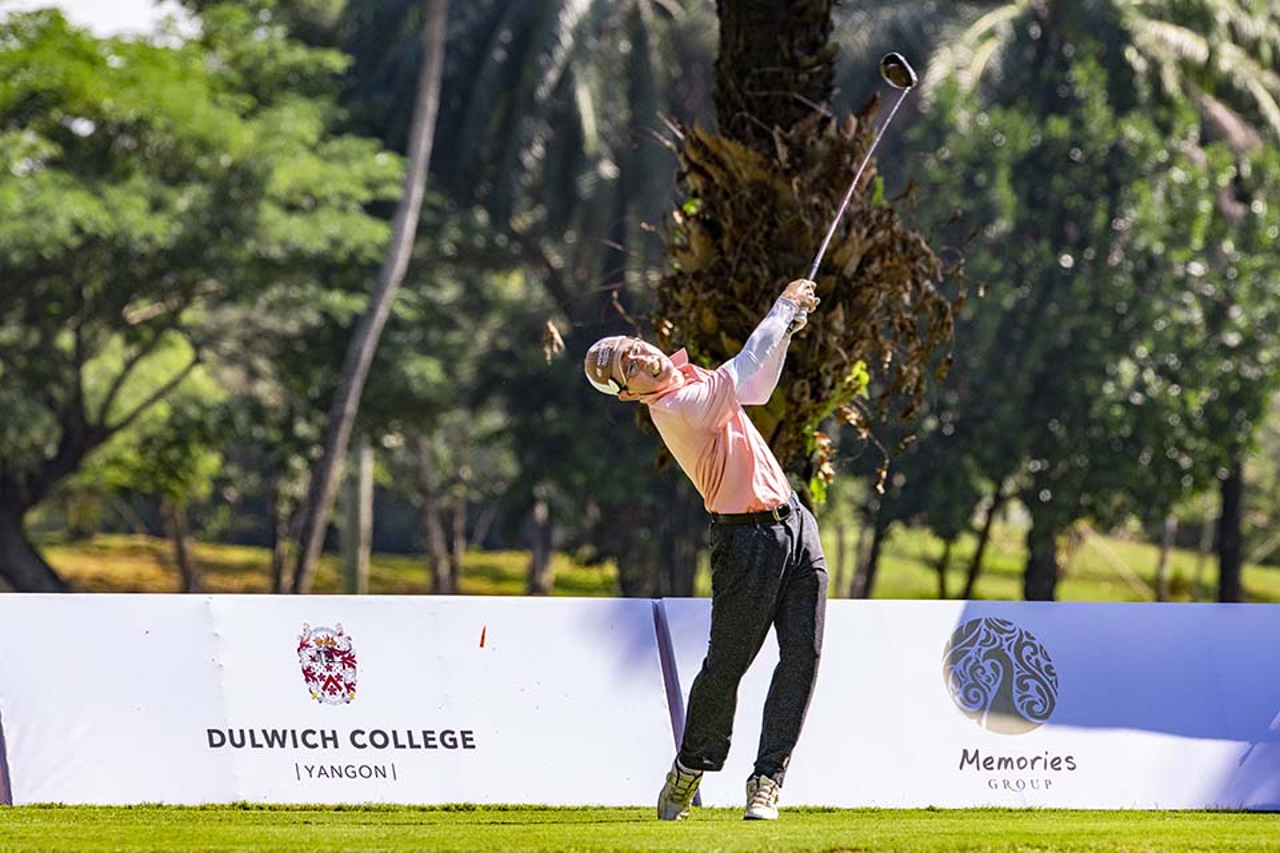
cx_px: 640
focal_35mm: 400
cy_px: 426
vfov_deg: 3.4
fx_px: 14221
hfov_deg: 5.2
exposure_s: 1/1600
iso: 1250
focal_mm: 400
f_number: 8
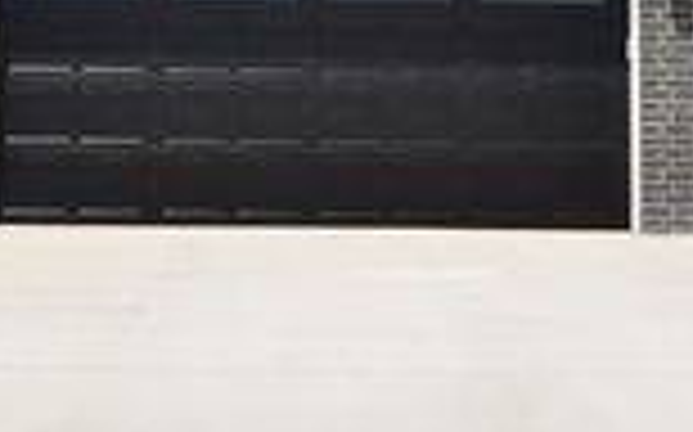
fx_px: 1220
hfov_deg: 31.7
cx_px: 382
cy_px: -92
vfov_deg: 18.9
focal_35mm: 65
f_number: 11
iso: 100
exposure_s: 1/200
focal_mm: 13
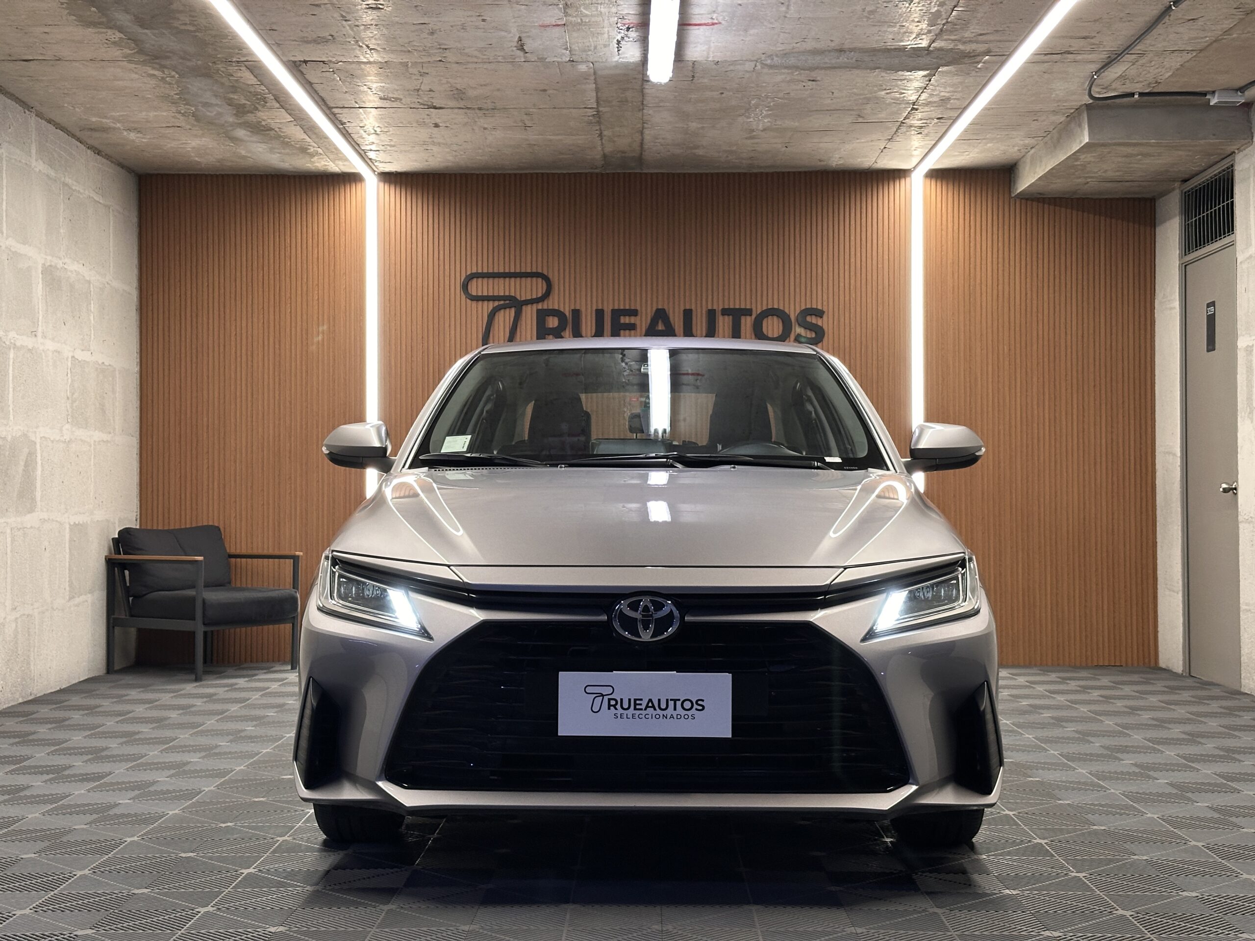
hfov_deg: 39.7
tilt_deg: +1.2
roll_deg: -0.2
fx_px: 1740
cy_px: 470
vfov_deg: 30.3
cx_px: 628
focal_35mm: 48
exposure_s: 1/49
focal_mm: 6.86
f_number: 1.78
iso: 200
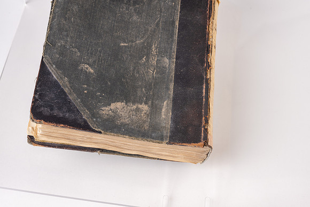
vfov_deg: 22.6
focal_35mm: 60
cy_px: 104
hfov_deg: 33.4
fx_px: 517
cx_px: 155
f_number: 13
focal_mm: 60
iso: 100
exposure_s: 1/125
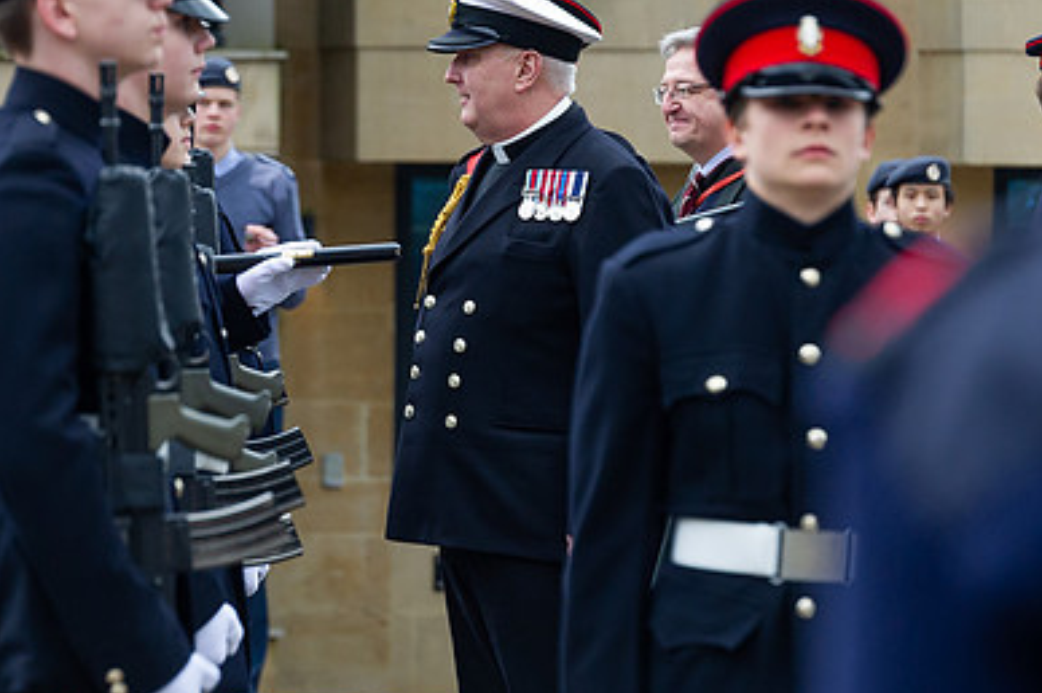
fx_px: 13187
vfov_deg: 3.0
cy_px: 334
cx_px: 627
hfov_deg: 4.5
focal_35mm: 456
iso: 640
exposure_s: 1/250
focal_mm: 200
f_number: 6.3
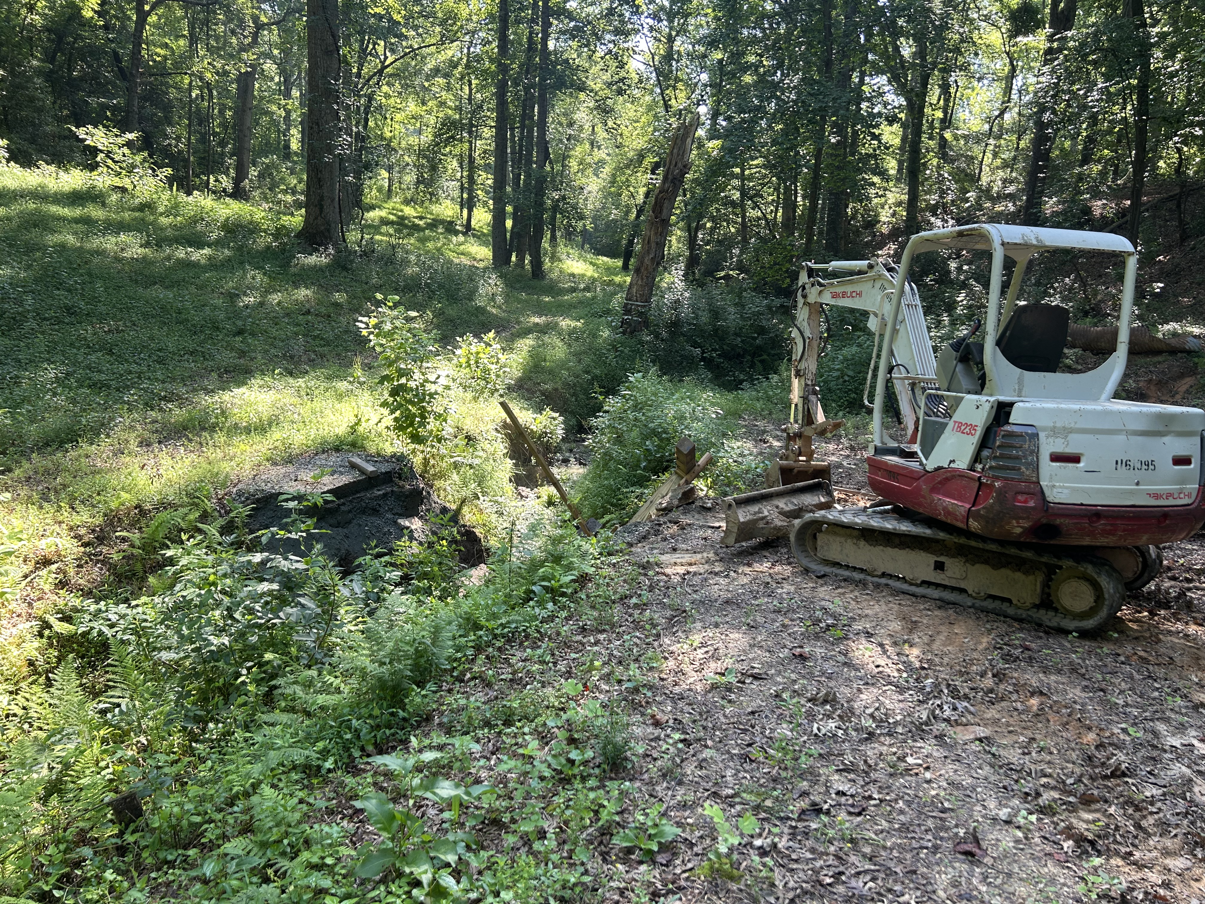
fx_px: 905
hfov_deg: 67.3
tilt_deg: -14.5
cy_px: 452
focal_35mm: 26
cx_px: 602
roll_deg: -2.8
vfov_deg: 53.1
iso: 40
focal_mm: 5.7
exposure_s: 1/133
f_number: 1.5
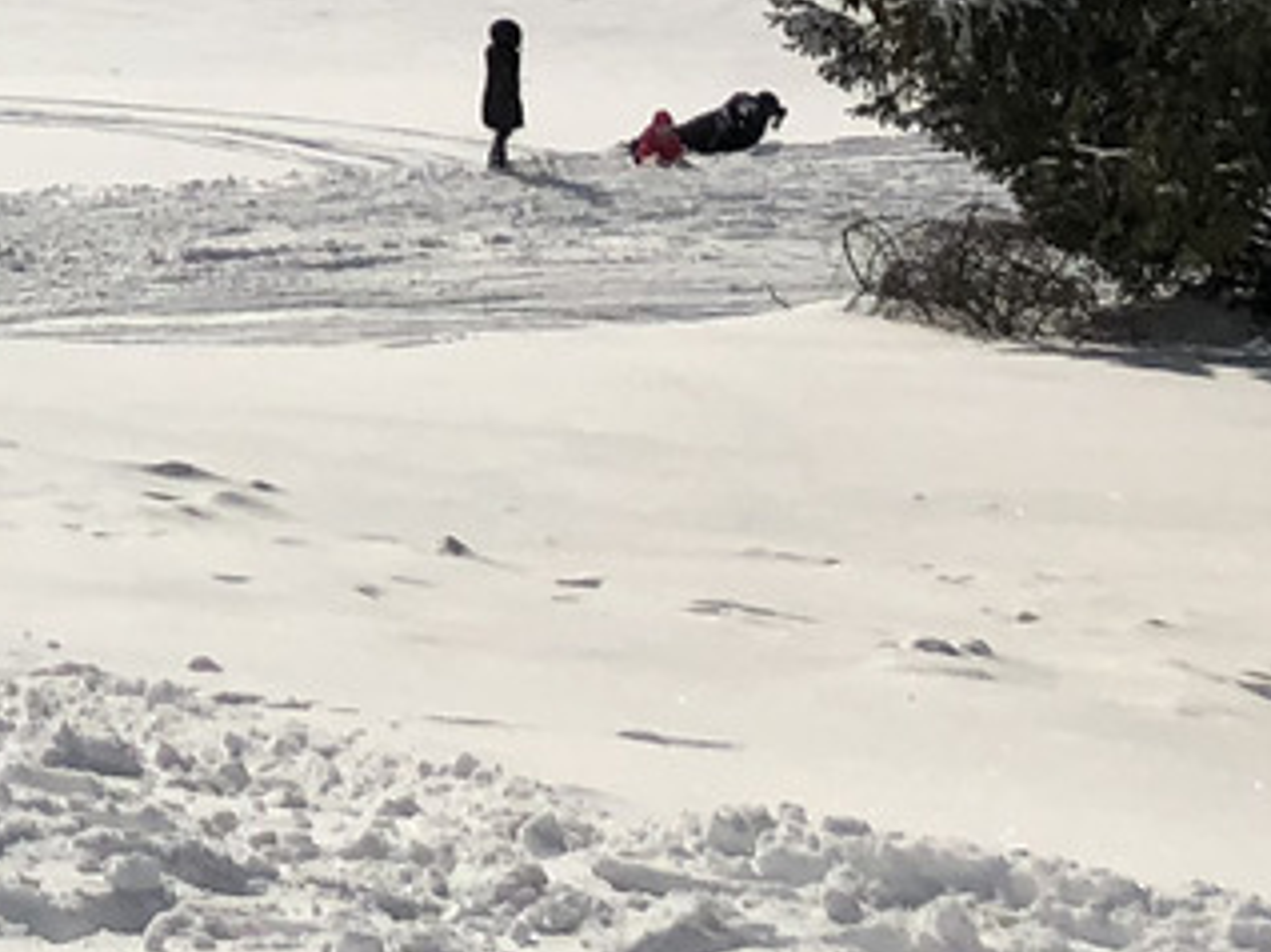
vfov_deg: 9.4
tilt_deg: +0.5
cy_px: -1304
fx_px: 5173
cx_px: -1559
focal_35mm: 141
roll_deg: +1.2
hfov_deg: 11.9
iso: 25
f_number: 1.8
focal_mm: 4
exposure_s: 1/12048
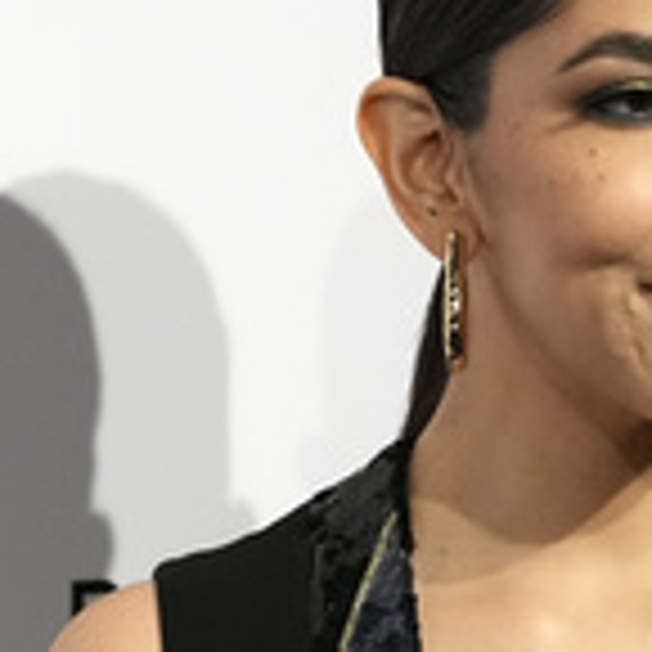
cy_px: 391
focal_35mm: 275
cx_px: 508
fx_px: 5860
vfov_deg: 6.4
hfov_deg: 6.4
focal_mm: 104
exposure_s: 1/400
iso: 10000
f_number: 5.6
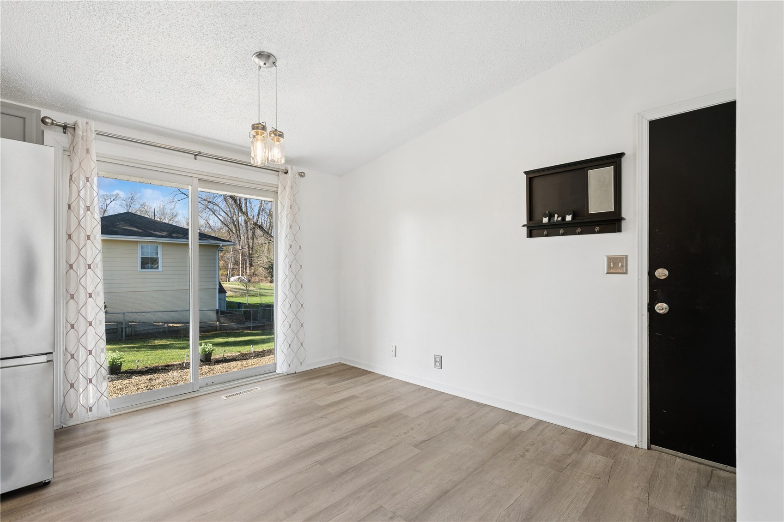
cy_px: 261
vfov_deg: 73.7
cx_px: 392
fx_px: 348
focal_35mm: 16
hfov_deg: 96.7
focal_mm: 16
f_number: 8
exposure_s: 1/80
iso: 400
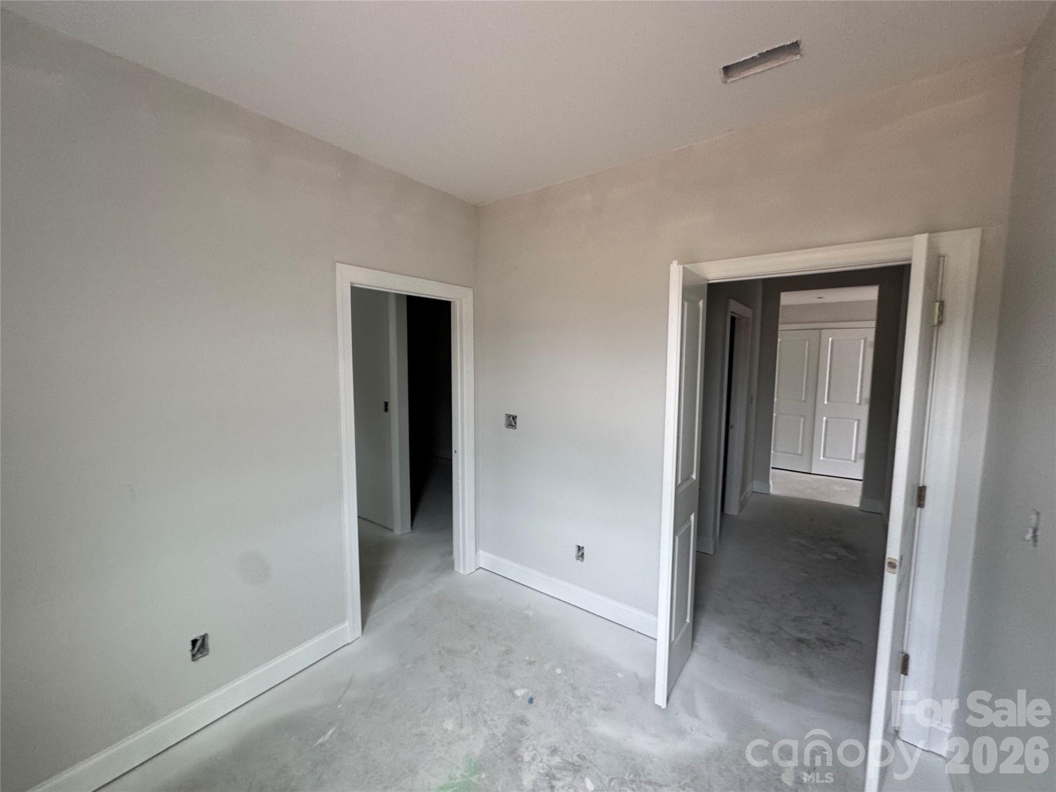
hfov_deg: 102.1
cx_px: 528
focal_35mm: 14
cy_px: 396
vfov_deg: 85.7
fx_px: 427
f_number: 2.2
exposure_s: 1/99
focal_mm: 2.22
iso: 160
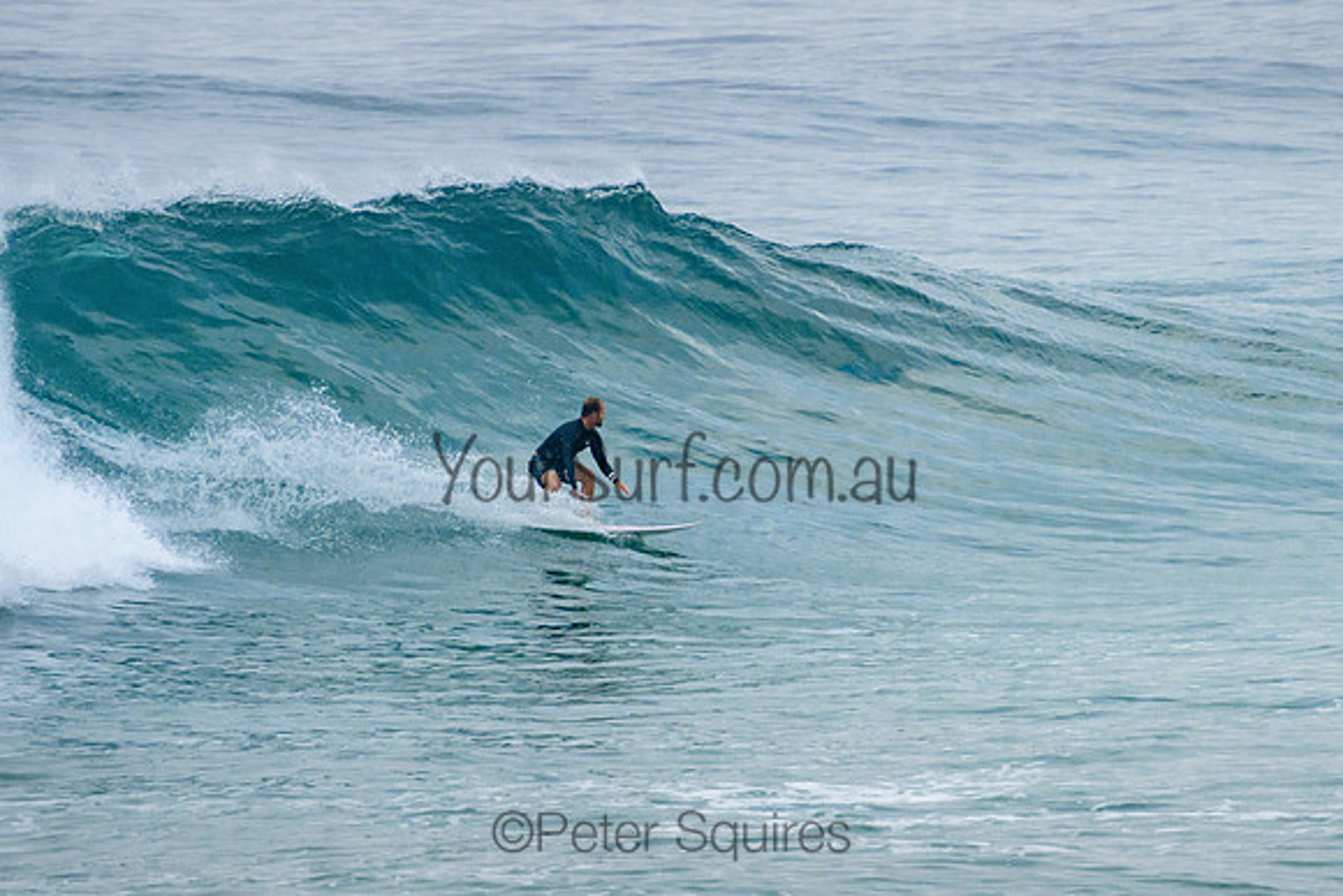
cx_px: 919
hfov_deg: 3.8
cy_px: 406
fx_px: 20501
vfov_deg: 2.5
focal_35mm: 549
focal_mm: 400
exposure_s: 1/1250
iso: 500
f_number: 5.6
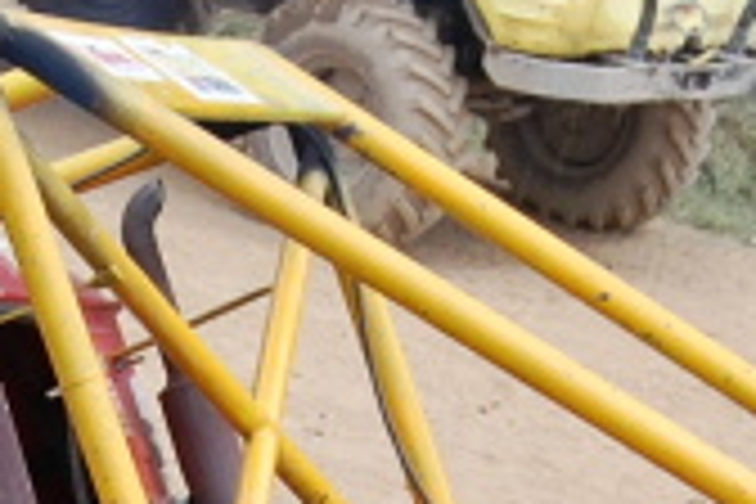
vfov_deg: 4.1
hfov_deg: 6.2
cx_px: 162
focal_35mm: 334
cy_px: 785
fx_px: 7013
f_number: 8
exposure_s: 1/250
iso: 200
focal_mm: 34
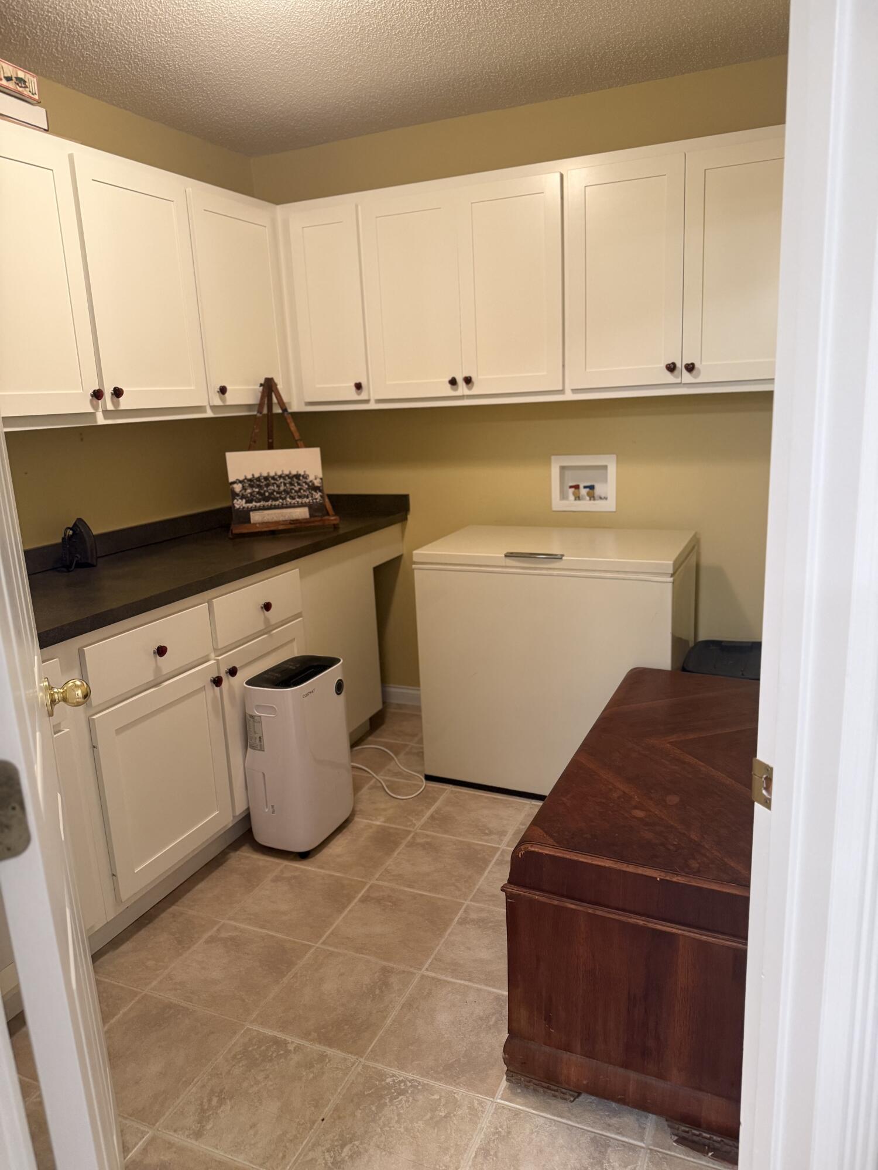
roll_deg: +3.4
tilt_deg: -10.7
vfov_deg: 71.6
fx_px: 812
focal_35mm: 24
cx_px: 439
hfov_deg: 56.8
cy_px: 585
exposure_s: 1/60
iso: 250
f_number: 1.78
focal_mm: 6.76
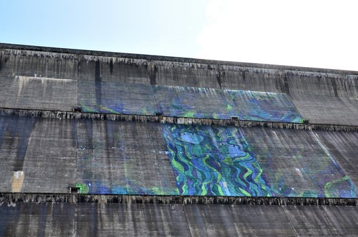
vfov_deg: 23.6
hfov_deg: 35.1
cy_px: 163
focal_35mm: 57
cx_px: 218
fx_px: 563
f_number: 9
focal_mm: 25
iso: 320
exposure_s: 1/125
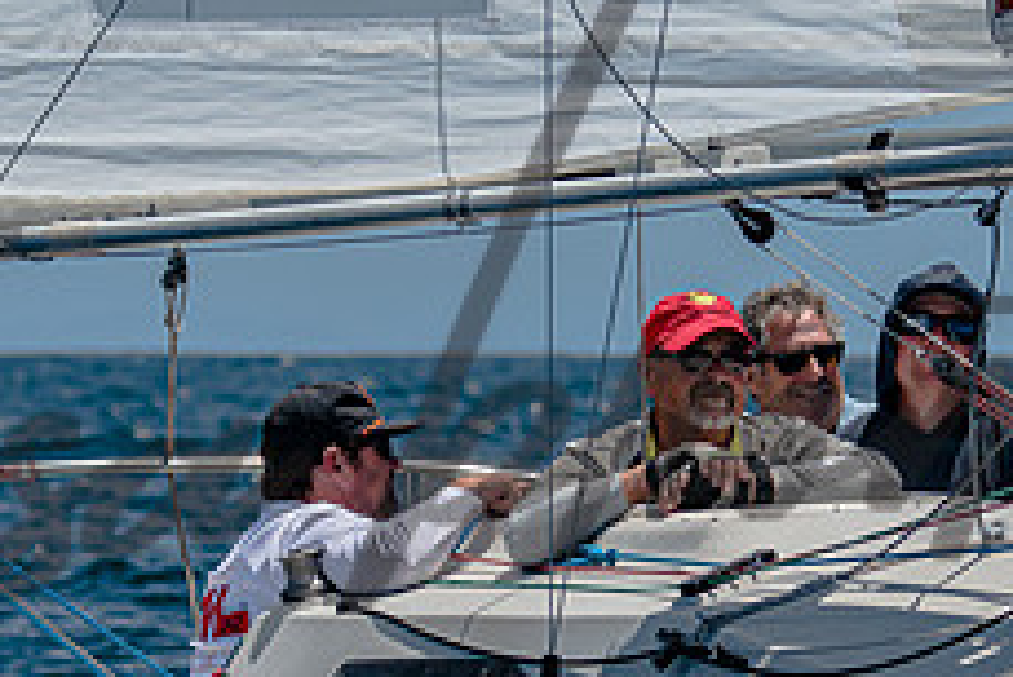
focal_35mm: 569
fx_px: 16021
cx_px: 717
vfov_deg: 2.4
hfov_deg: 3.6
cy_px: 409
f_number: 5
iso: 200
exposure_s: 1/2000
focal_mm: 150
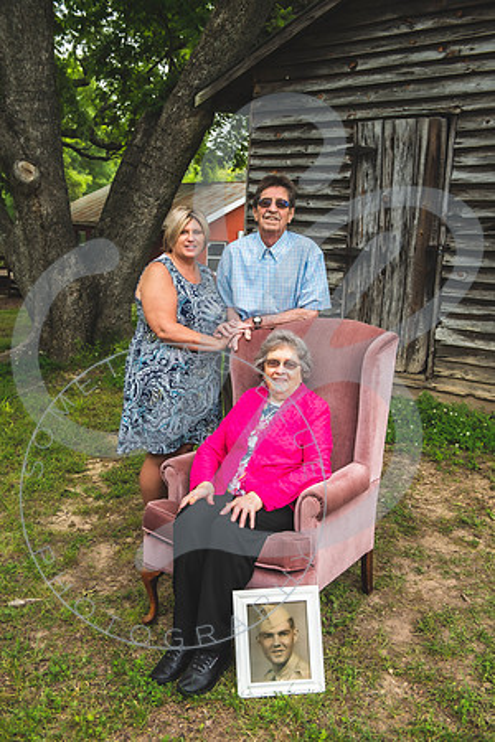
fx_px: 742
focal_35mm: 36
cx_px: 248
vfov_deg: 53.1
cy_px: 371
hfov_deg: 36.9
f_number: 5.6
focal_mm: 36
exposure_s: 1/200
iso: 160
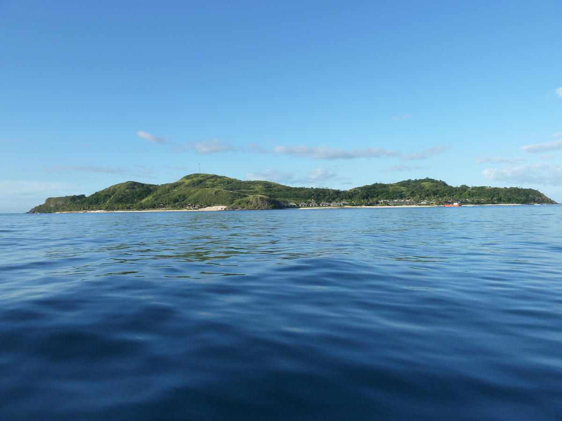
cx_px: 281
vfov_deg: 54.9
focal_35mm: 25
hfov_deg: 69.4
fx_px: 406
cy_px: 210
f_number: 4
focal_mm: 4.1
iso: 125
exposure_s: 1/400
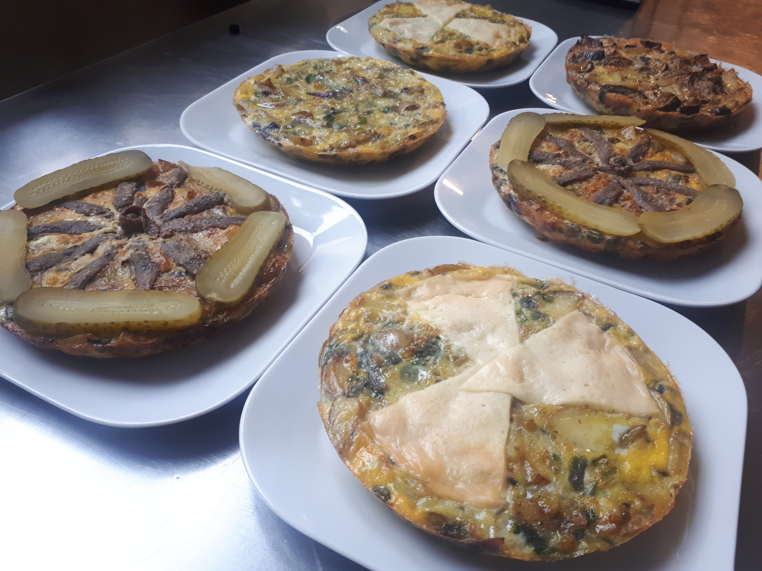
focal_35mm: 27
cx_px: 381
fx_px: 594
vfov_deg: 51.4
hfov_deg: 65.3
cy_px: 286
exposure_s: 1/33
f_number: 1.9
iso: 64
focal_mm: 3.6
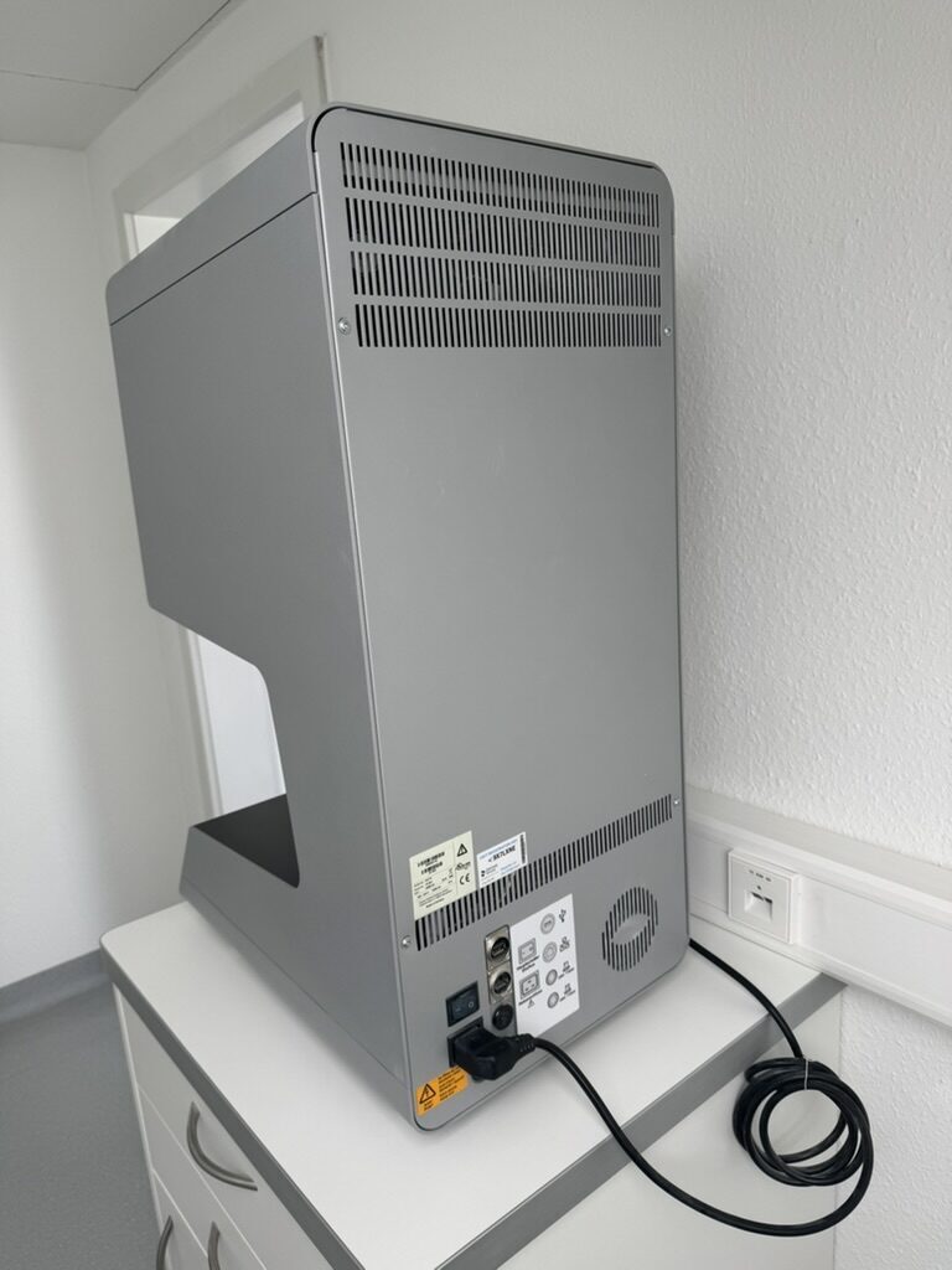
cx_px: 476
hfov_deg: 56.8
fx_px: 880
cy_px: 635
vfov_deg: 71.6
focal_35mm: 24
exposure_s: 1/127
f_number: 1.78
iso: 64
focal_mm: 6.76
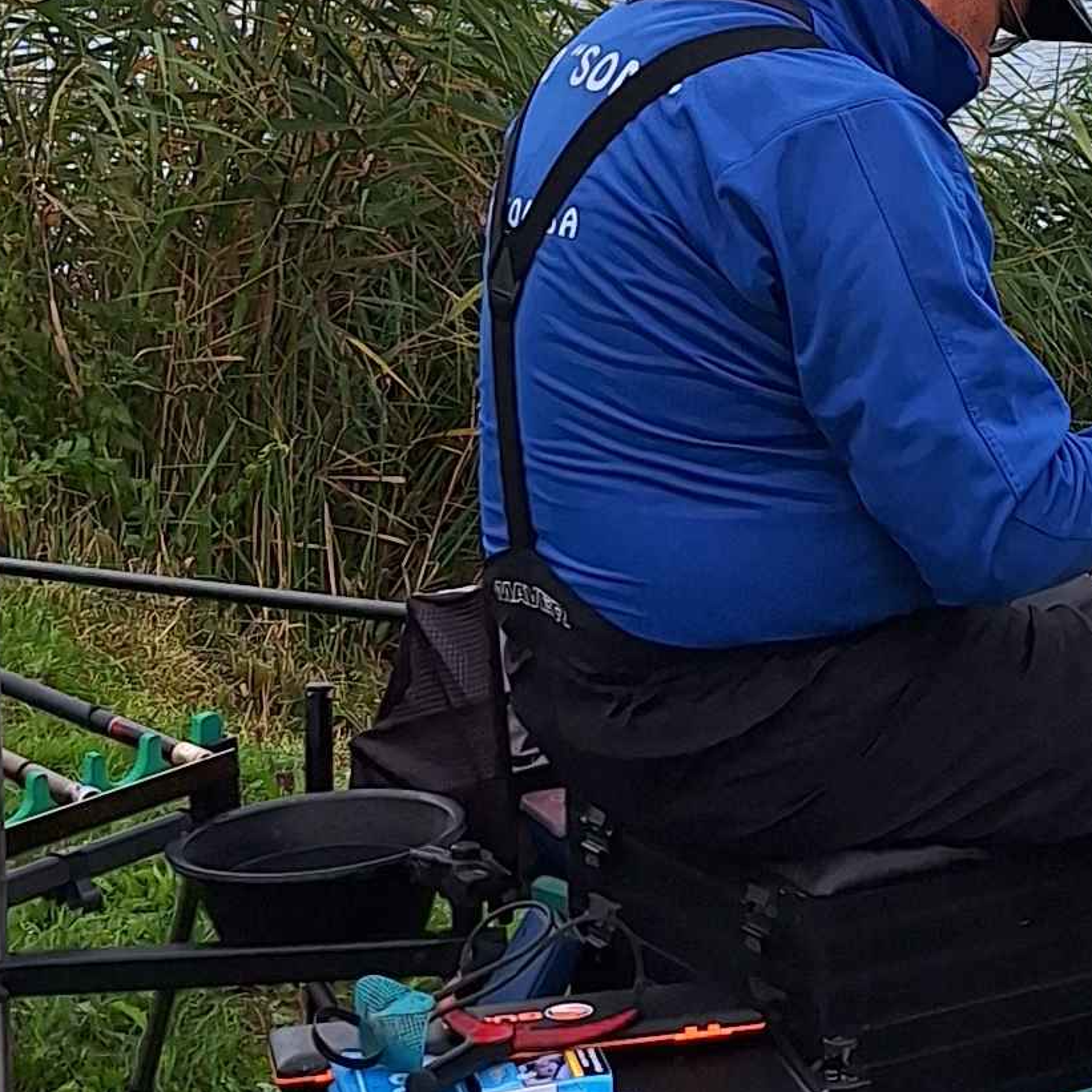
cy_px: 364
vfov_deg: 17.2
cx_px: 1189
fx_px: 3605
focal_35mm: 101
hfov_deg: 16.7
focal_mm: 5.54
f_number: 1.8
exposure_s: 1/683
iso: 40
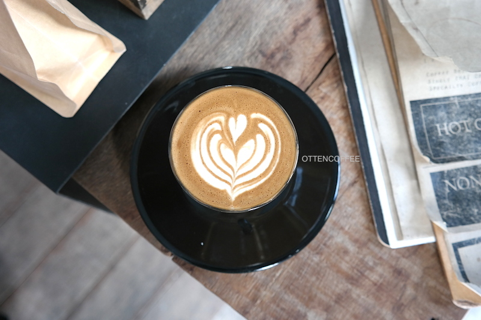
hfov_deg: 53.1
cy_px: 160
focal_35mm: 36
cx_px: 240
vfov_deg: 36.9
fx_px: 481
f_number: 4
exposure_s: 1/50
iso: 800
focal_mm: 24
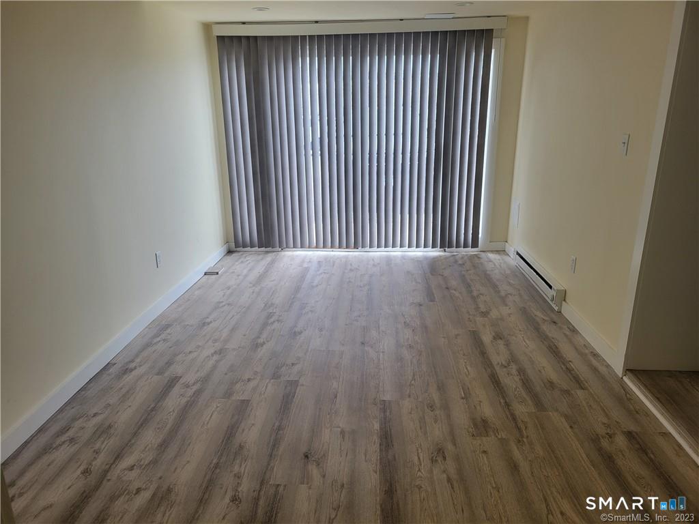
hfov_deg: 67.3
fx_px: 525
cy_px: 262
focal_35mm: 26
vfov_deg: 53.1
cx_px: 350
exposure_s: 1/120
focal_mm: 5.4
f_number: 1.8
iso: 40
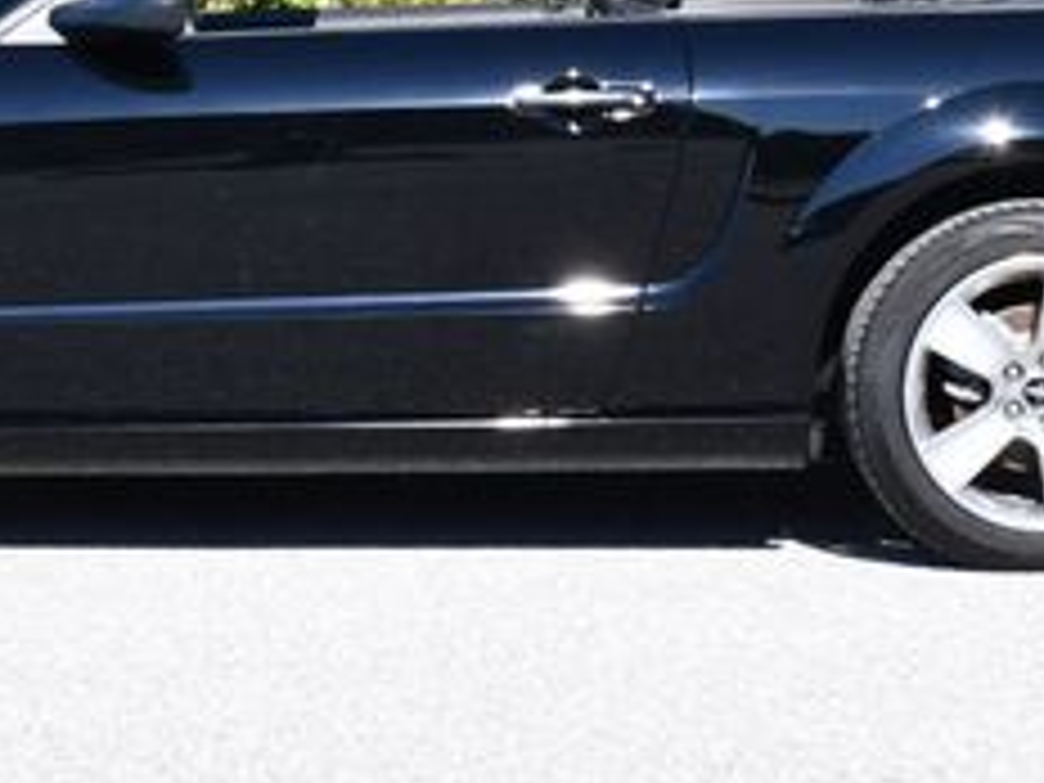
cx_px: 342
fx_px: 4795
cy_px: -122
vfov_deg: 9.2
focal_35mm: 159
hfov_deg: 12.4
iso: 200
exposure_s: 1/250
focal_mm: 30
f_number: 8
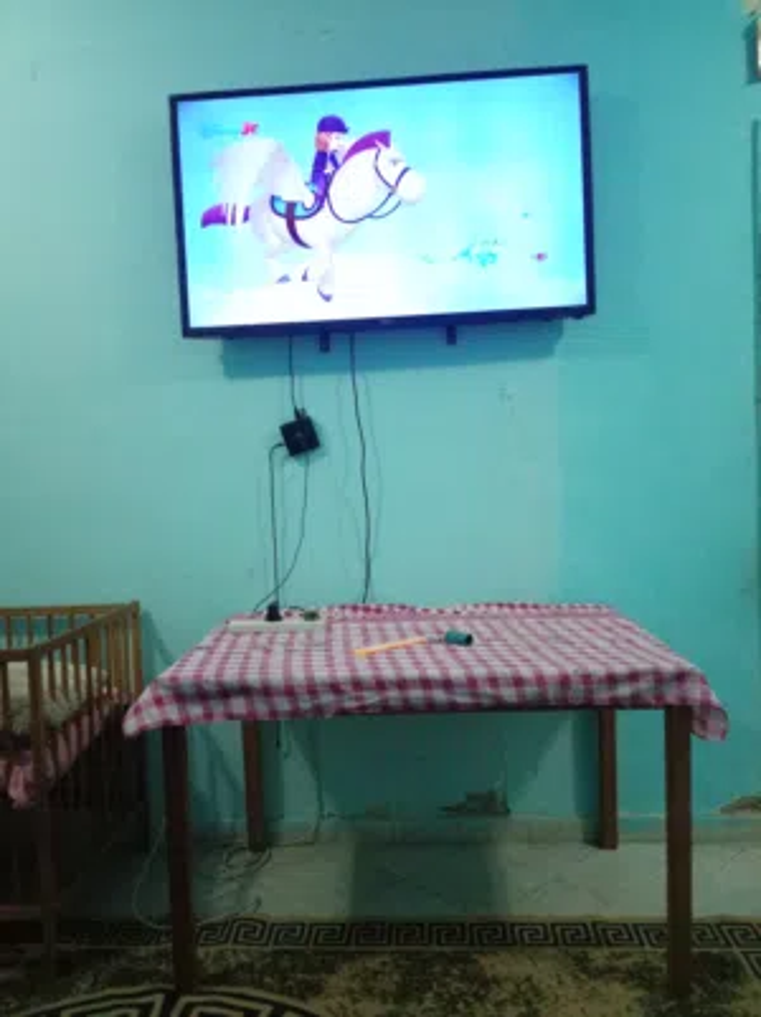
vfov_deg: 69.4
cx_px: 380
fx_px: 734
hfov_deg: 54.8
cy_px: 508
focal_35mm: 25
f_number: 1.8
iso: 3981
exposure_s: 1/100
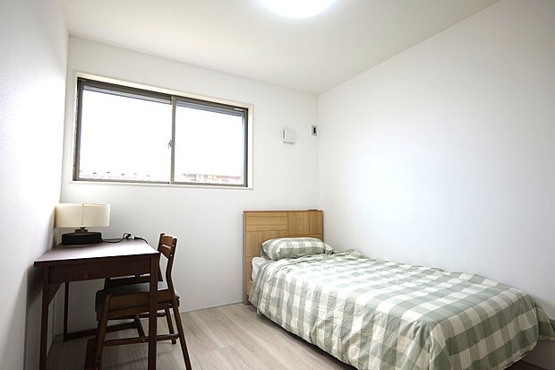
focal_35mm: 18
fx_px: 277
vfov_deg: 67.4
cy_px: 185
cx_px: 278
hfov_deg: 90.0
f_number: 4.5
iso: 100
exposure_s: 1/30
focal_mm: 18
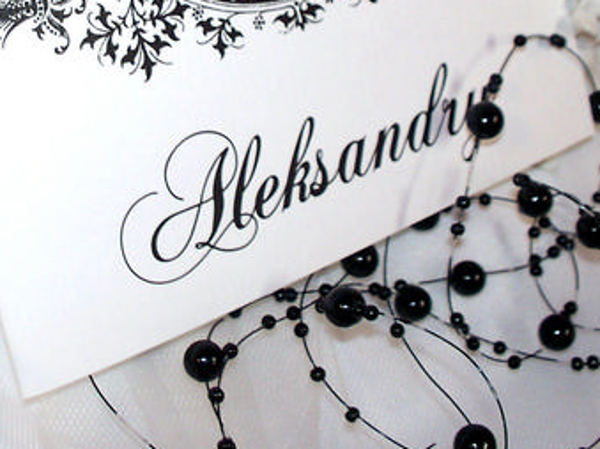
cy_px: -44
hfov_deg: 22.7
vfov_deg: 16.8
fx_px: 1473
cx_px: 112
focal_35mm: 85
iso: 80
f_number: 2.8
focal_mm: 7.54
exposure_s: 1/30
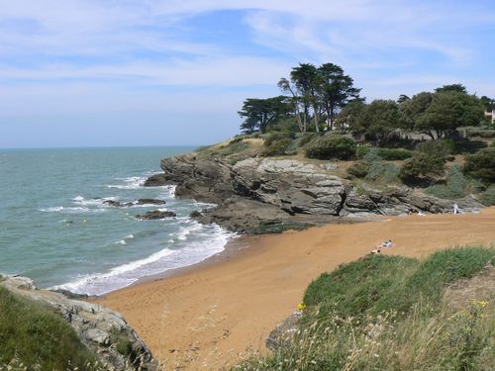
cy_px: 186
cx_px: 248
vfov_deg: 39.7
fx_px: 515
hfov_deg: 51.4
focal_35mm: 36
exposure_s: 1/320
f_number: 5.6
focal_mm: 6
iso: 80
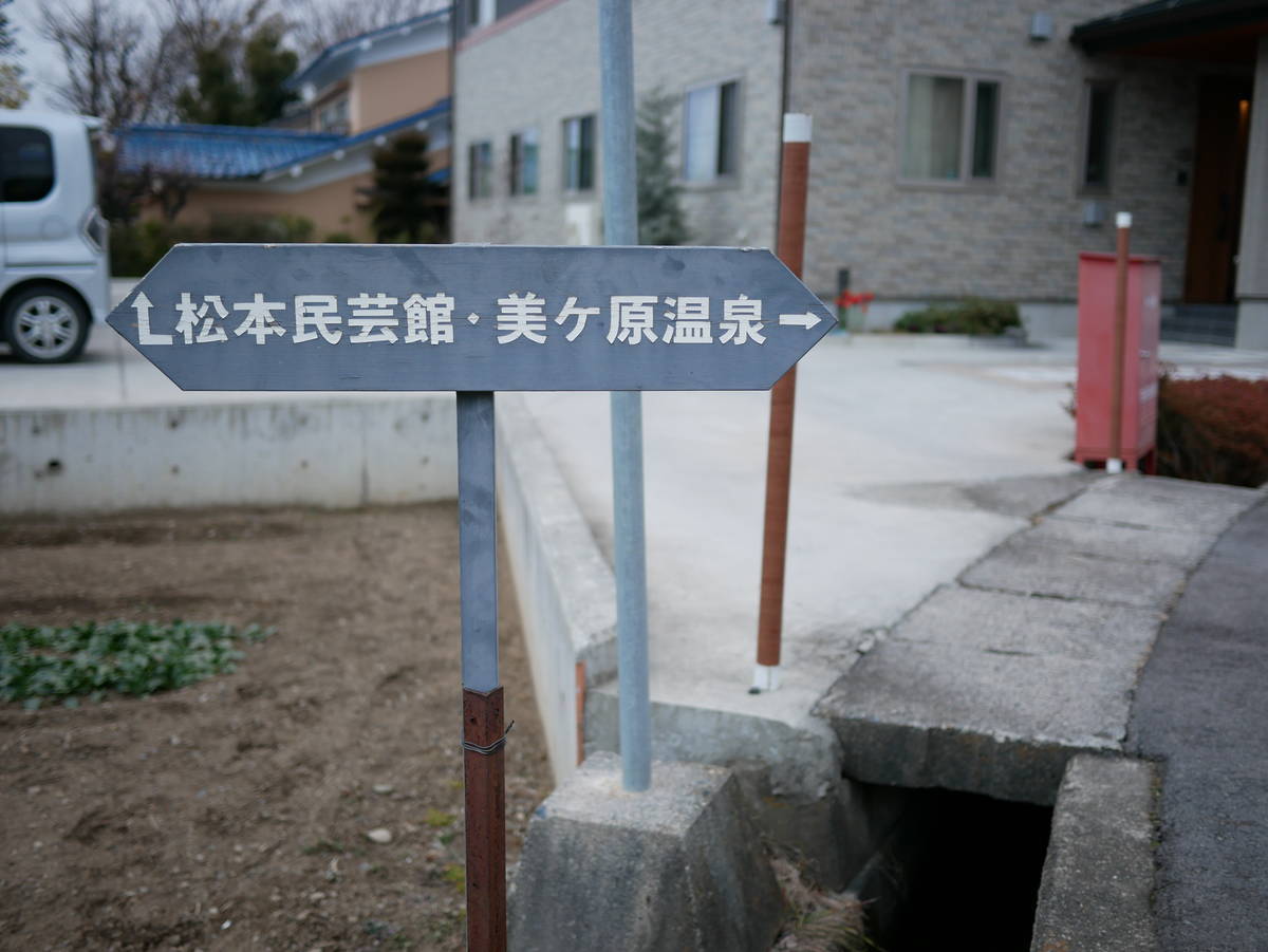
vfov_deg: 36.0
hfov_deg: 46.8
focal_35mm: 40
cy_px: 476
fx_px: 1466
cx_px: 634
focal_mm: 20
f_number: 1.8
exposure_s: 1/80
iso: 200
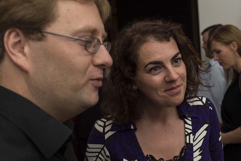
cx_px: 120
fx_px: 321
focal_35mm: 48
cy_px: 80
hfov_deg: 41.1
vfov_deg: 28.0
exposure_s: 1/60
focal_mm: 48
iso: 800
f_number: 7.1
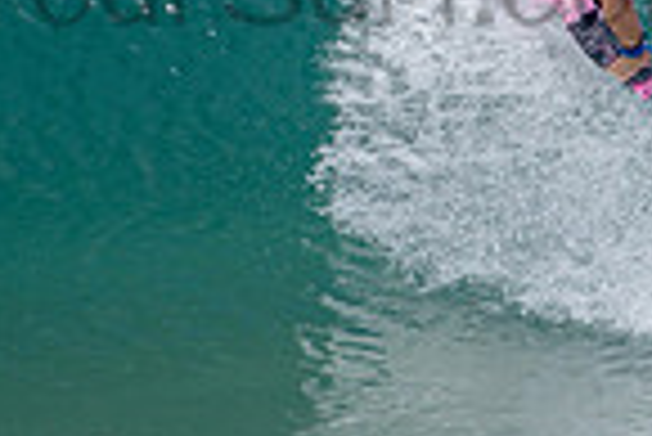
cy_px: -79
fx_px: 36258
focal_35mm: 2000
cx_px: 423
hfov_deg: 1.0
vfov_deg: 0.7
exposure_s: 1/2500
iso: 250
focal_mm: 500
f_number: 6.3
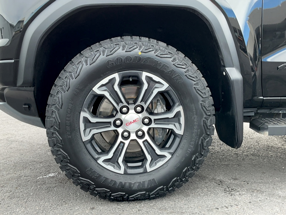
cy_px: 108
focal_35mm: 30
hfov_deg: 60.0
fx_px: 248
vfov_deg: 46.8
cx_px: 143
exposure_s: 1/138
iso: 25
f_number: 1.8
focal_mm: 3
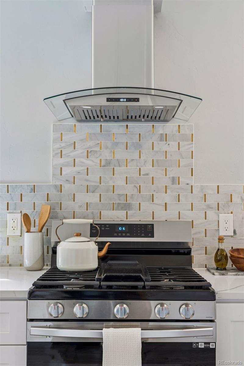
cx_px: 122
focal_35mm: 41
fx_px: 417
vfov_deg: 47.4
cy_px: 183
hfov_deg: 32.6
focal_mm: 41
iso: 400
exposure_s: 1/20
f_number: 9
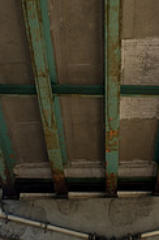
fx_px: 326
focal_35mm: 49
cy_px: 67
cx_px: 110
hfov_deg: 27.2
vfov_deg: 39.5
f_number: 5.6
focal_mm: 20
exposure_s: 1/500
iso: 200
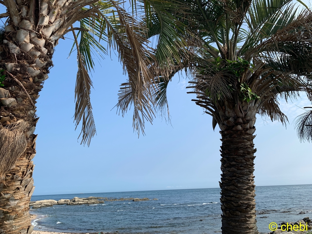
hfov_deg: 67.3
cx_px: 156
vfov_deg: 53.1
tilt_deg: +16.8
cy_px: 117
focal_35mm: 26
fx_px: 234
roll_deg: +1.5
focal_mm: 4.25
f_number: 1.8
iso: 25
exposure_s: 1/2481
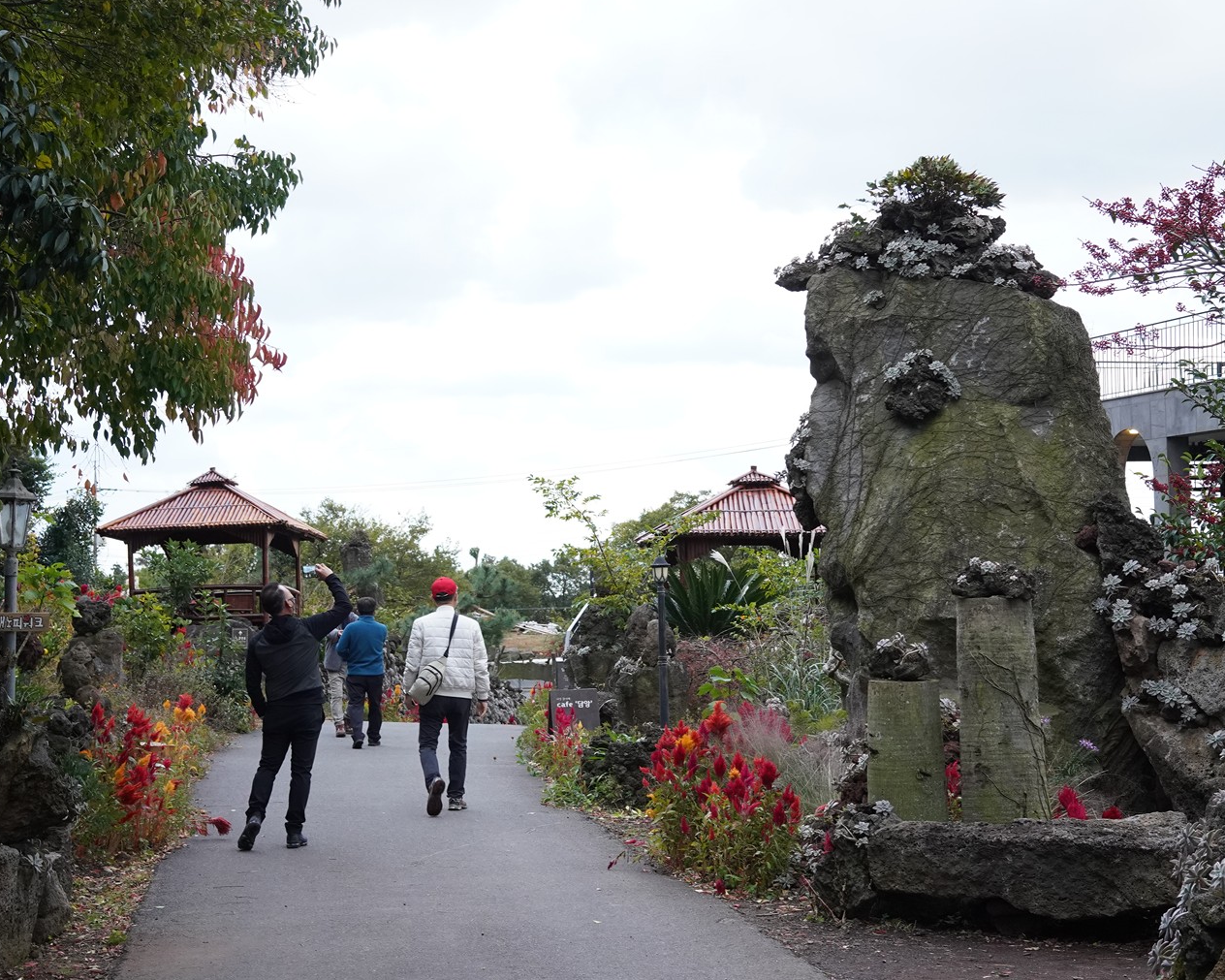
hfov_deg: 36.0
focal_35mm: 52
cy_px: 481
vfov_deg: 29.1
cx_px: 583
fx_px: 1885
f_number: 5.6
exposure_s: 1/100
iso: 1600
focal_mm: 35
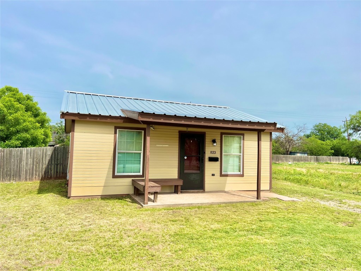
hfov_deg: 67.3
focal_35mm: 26
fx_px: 271
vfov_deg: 53.1
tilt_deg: +3.0
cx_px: 180
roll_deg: +0.3
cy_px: 136
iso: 50
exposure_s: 1/7463
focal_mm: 5.7
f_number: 1.5
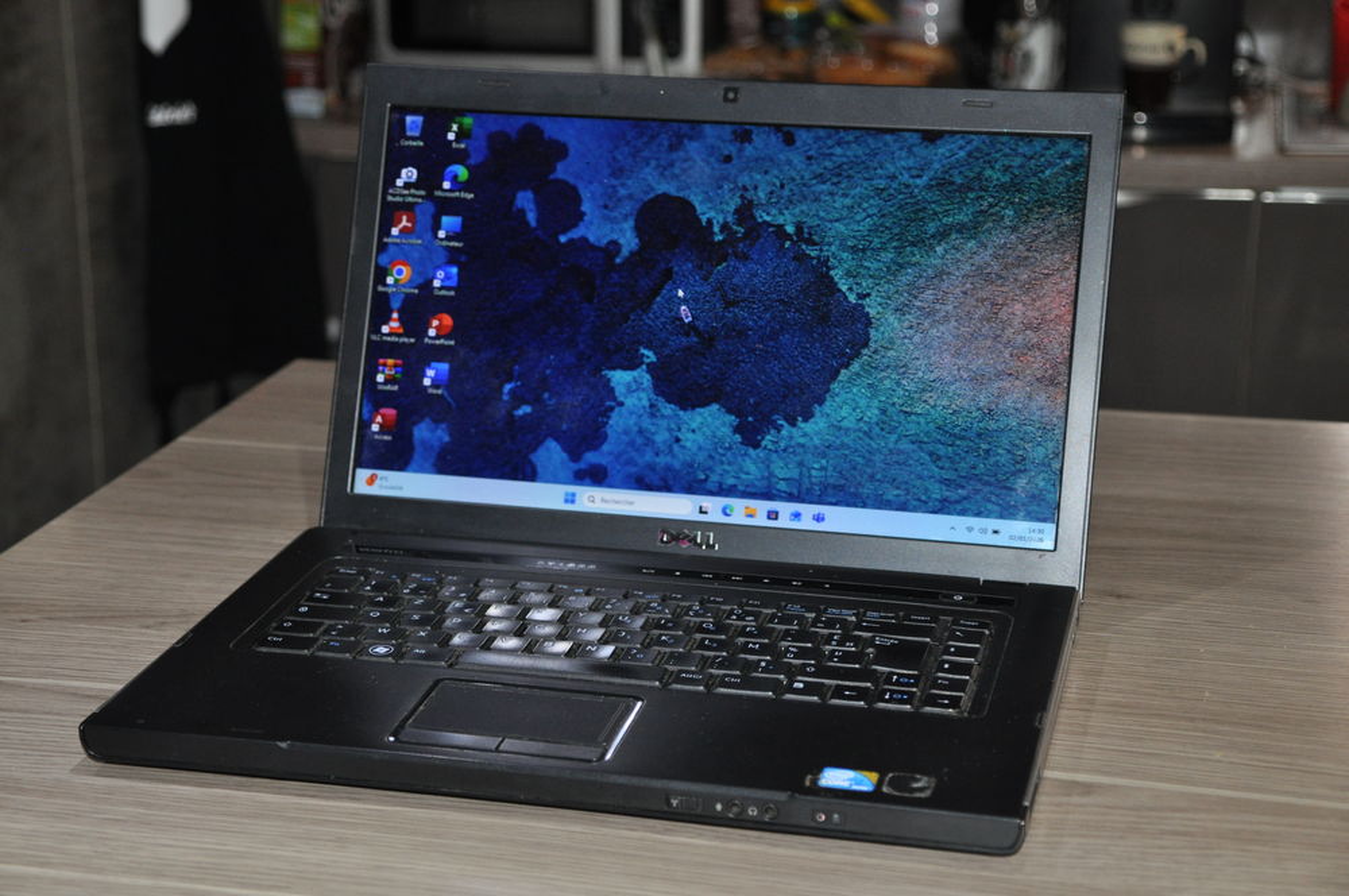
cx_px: 674
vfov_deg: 20.6
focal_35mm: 66
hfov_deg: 30.5
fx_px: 2470
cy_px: 448
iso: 800
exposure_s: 1/60
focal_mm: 44
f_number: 4.8
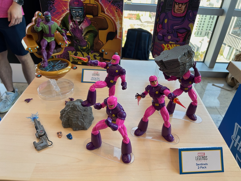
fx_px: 181
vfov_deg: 53.1
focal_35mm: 26
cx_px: 120
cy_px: 90
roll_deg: -2.9
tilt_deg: -33.6
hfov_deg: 67.3
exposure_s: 1/224
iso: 40
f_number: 1.5
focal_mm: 5.7
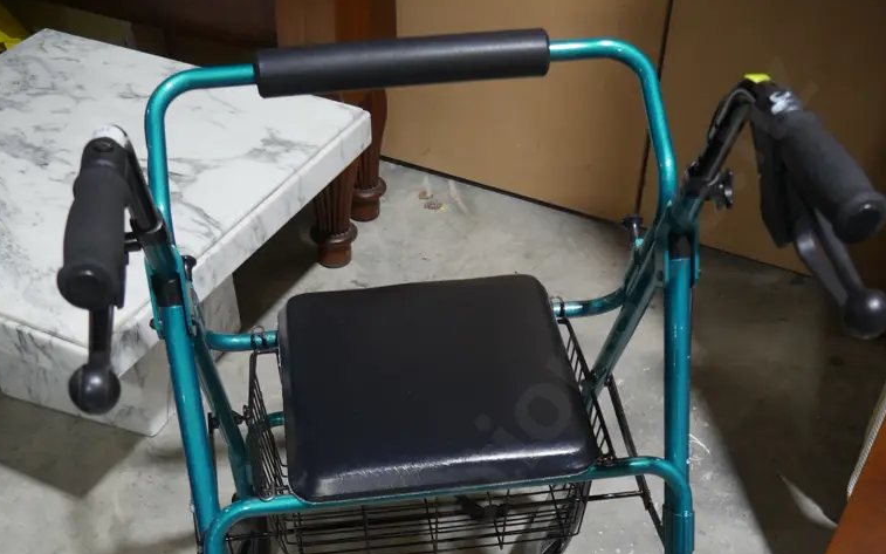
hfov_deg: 46.2
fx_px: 1038
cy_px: 550
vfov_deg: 28.1
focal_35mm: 43
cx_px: 438
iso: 320
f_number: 3.6
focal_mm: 15
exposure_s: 1/60
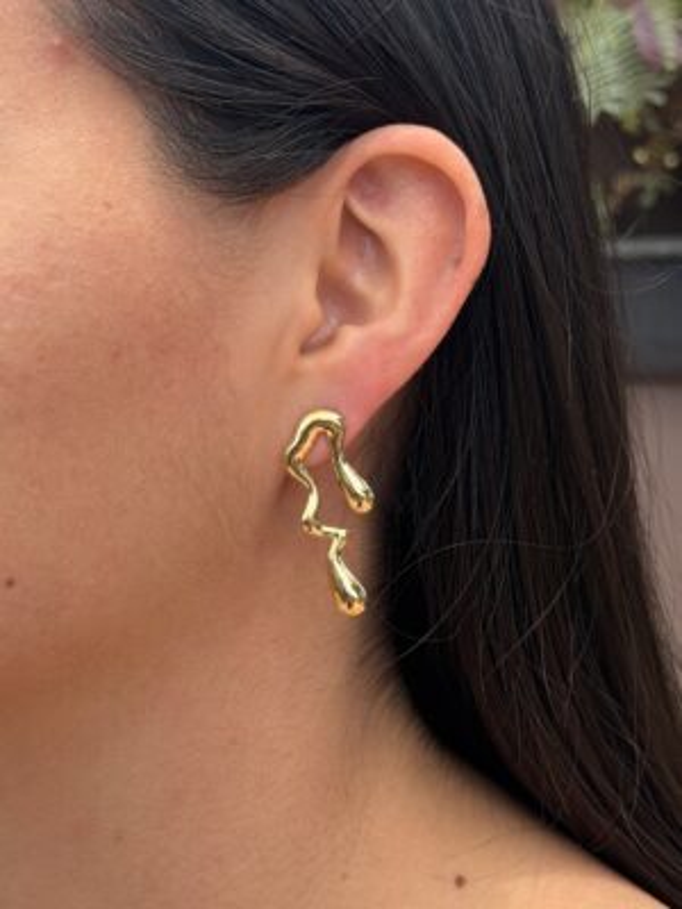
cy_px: 454
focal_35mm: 48
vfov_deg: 39.7
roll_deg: +1.0
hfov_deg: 30.3
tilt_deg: -4.3
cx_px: 341
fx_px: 1261
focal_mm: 6.76
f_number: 1.78
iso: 80
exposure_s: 1/1980
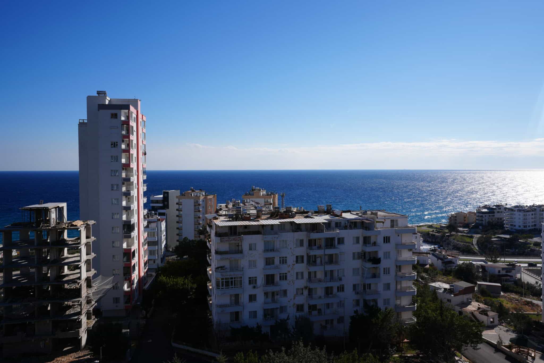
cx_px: 272
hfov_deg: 65.5
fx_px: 423
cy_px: 182
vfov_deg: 46.4
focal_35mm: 28
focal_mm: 28
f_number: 10
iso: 100
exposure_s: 1/320
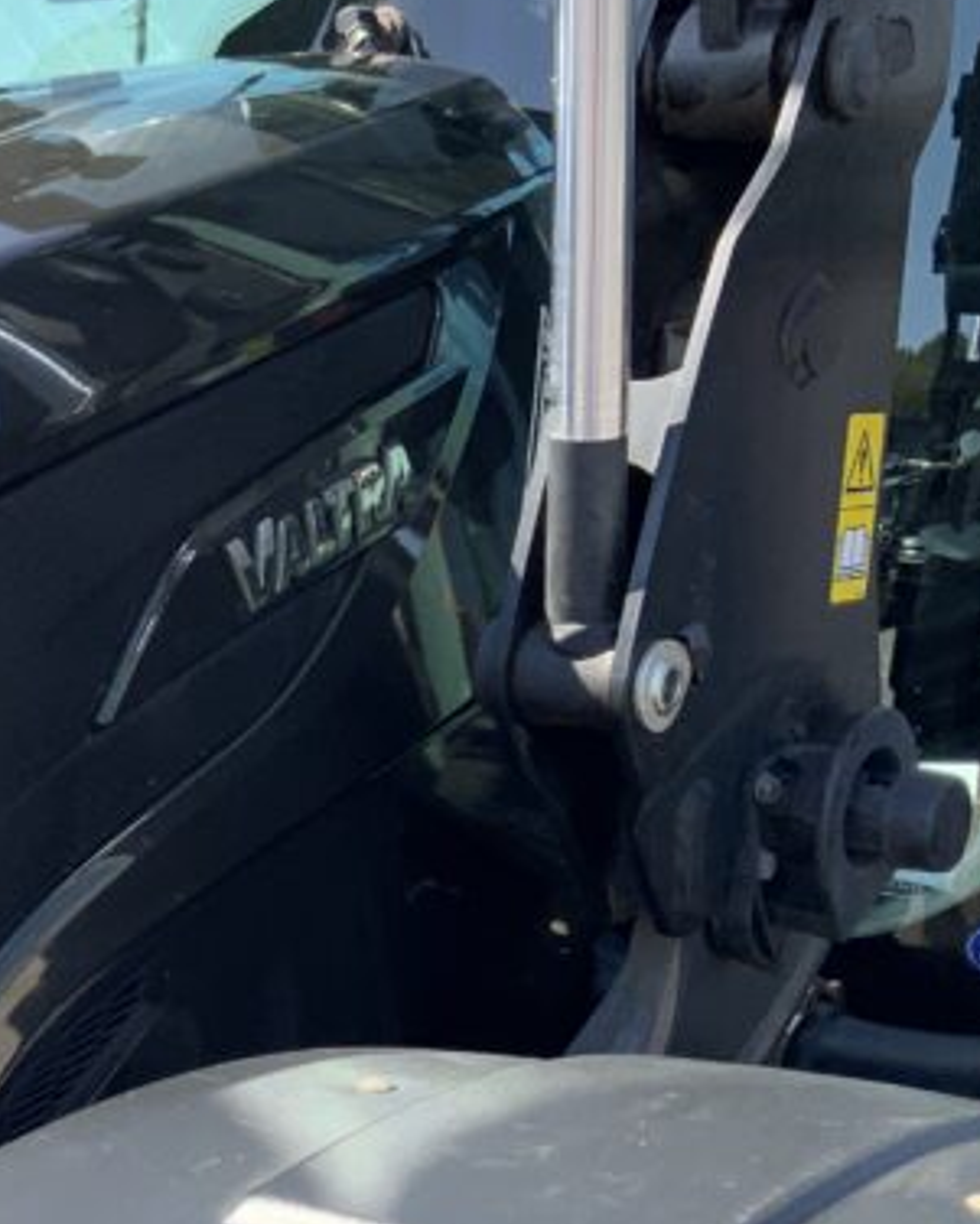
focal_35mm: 77
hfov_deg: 18.2
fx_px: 2791
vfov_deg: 24.7
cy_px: 781
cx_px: -378
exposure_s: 1/691
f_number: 1.8
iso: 16
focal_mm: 3
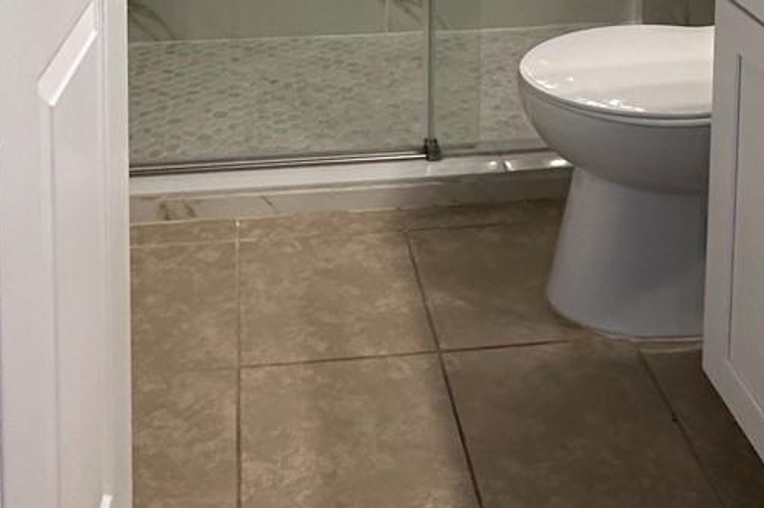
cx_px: 339
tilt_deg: -3.8
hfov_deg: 41.9
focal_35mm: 47
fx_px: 997
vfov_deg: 22.4
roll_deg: +0.0
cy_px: -296
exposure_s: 1/120
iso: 250
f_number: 2.2
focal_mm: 2.22
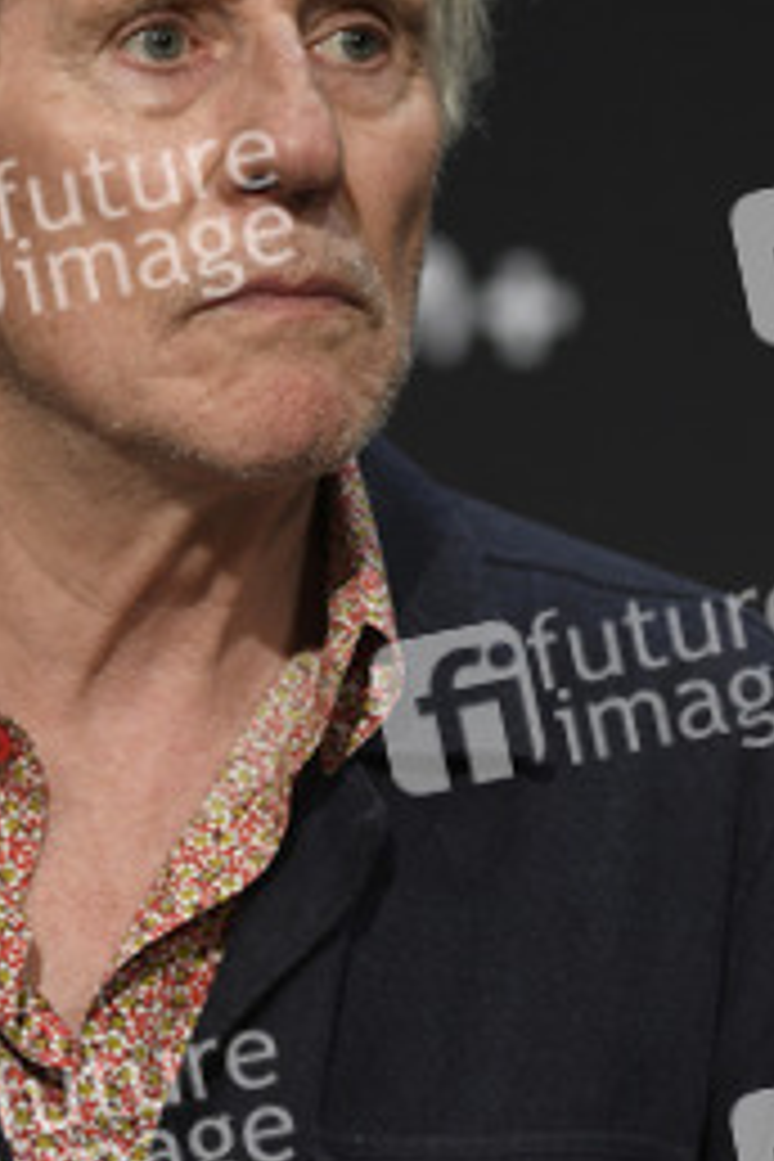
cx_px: 194
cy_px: 464
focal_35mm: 147
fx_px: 4740
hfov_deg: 9.3
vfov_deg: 14.0
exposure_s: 1/250
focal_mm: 95
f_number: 3.5
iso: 1000
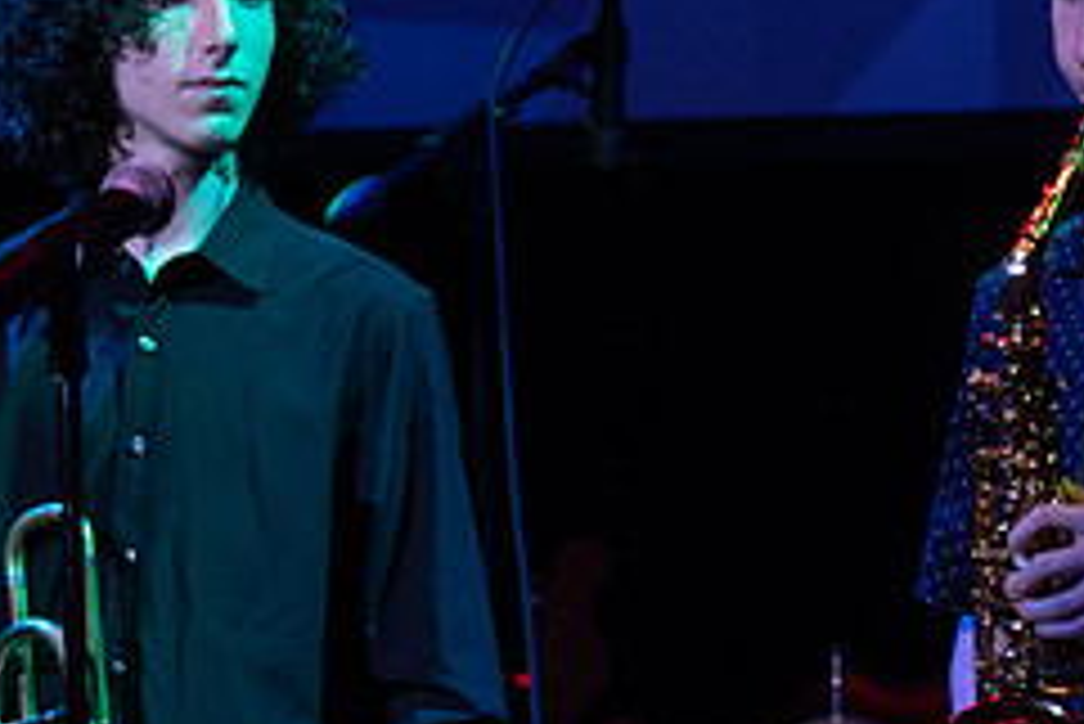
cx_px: 756
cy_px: 465
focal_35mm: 289
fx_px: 8707
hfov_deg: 7.1
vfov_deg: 4.8
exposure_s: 1/200
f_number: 2.8
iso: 1600
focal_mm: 80
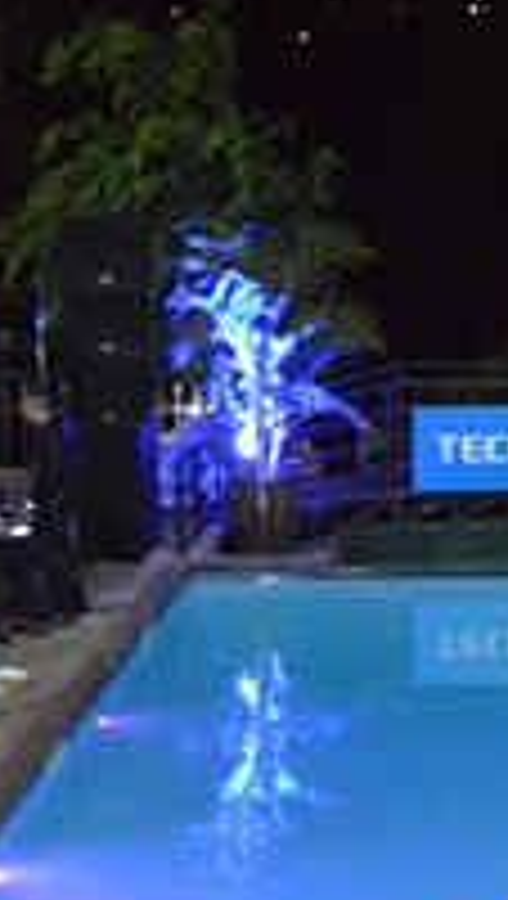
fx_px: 2697
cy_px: 220
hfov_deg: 9.7
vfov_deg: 18.8
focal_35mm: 113
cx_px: 1142
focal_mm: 18
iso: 6400
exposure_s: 1/30
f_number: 3.5
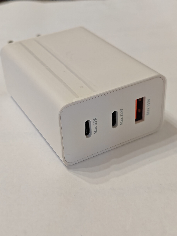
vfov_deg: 36.8
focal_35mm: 52
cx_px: 88
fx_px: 355
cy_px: 118
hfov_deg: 28.0
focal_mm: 5.4
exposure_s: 1/100
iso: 250
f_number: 1.6
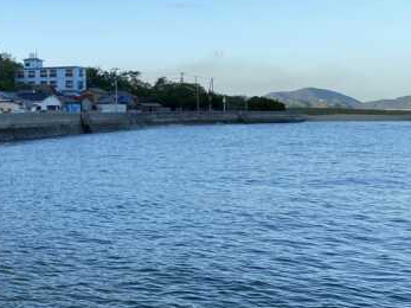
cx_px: -52
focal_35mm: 60
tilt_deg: +1.9
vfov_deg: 24.1
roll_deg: +0.4
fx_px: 712
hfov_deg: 28.9
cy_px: 72
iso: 32
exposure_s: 1/957
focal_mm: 4.25
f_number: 1.8
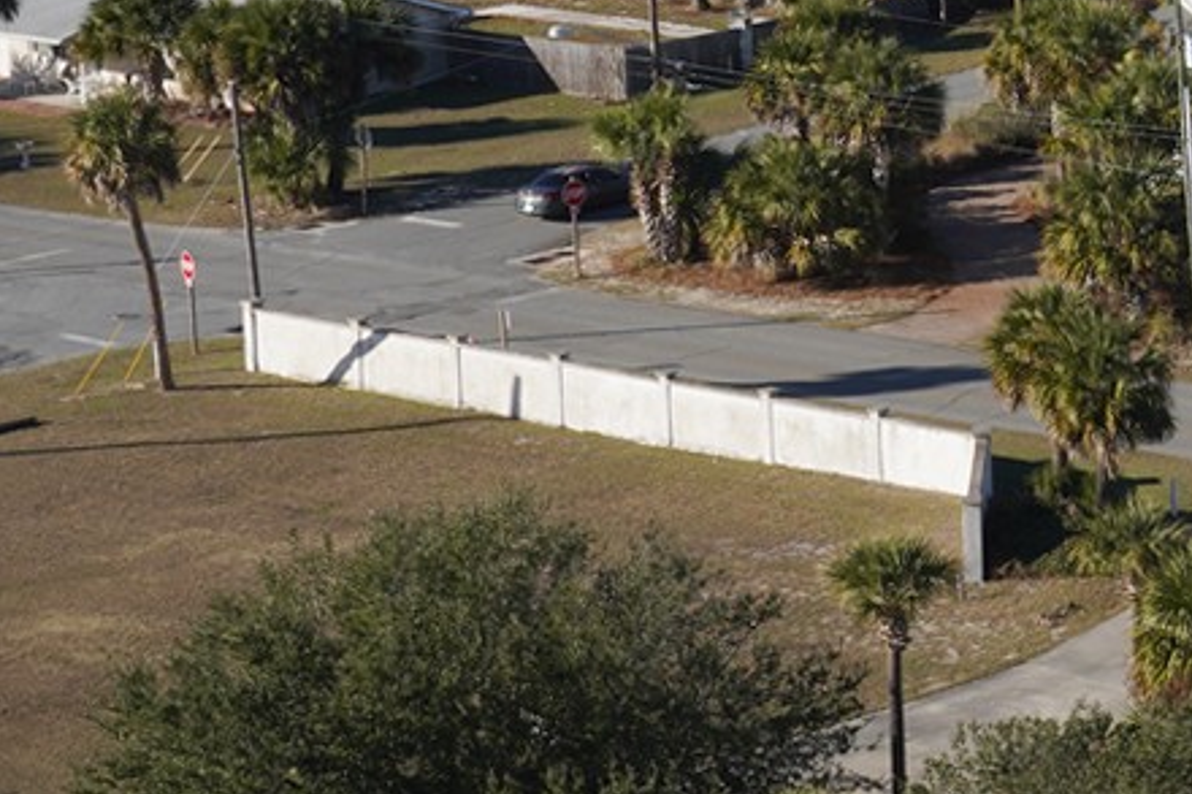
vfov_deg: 7.5
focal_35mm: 182
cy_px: -157
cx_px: 2400
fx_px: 6024
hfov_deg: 10.4
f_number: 22
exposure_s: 1/80
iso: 200
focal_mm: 40
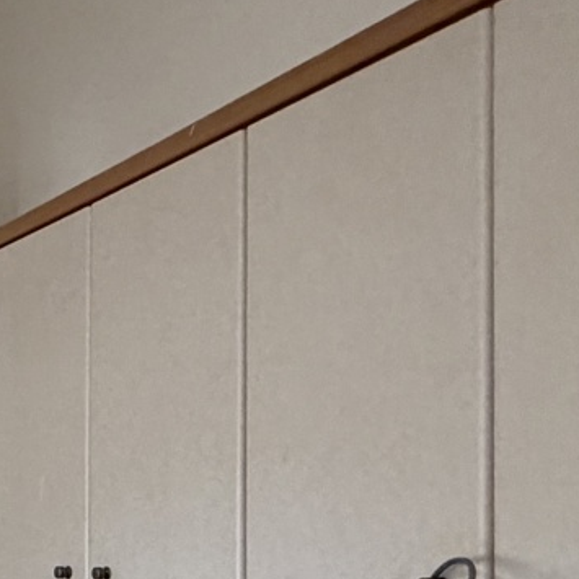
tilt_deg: -1.2
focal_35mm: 67
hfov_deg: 18.5
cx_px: -532
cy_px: 564
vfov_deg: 24.7
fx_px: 1268
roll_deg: -0.5
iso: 250
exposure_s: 1/100
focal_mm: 2.22
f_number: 2.2
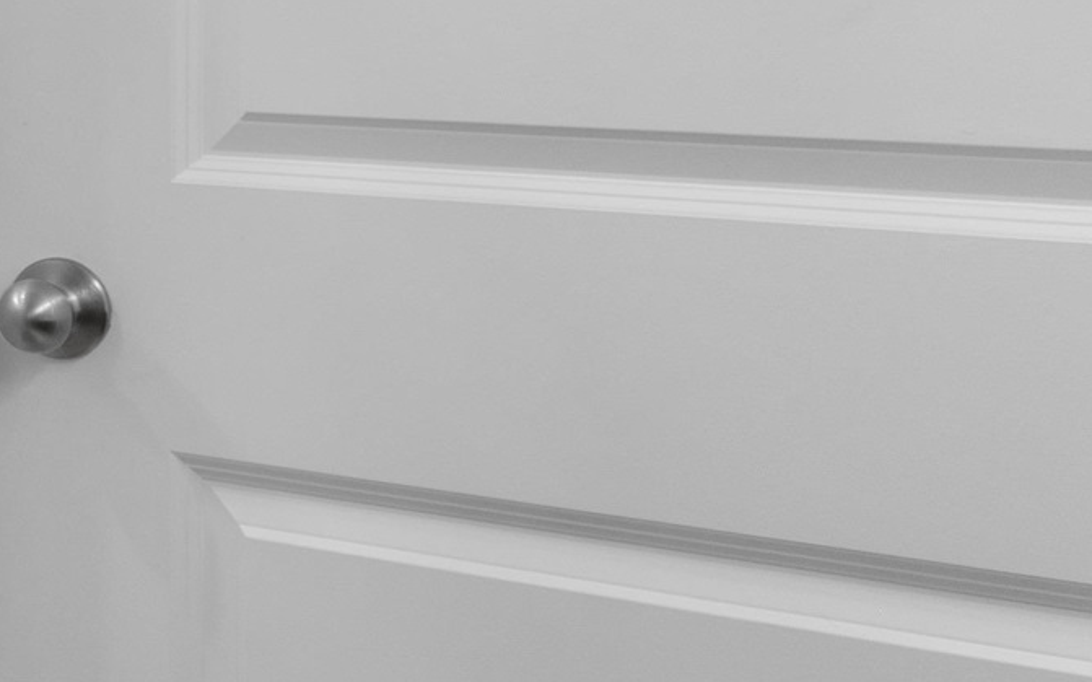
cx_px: -727
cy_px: -109
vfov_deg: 17.8
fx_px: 2083
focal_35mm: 70
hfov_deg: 21.9
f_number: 4.5
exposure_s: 1/15
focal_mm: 10
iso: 100
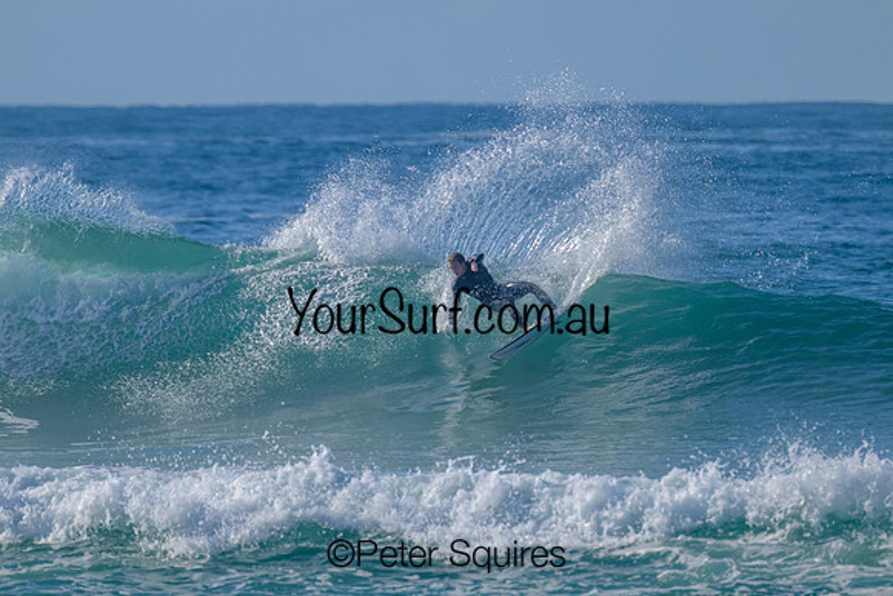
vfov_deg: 1.7
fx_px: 20445
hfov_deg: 2.5
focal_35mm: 824
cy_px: 298
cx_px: 446
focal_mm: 800
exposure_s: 1/2000
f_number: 11
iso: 800
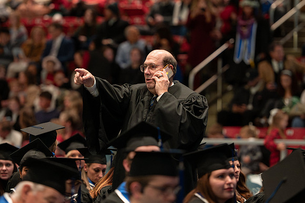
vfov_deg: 5.6
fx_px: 2066
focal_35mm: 244
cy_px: 71
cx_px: 152
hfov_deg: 8.4
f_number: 2.8
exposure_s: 1/125
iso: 2500
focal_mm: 185
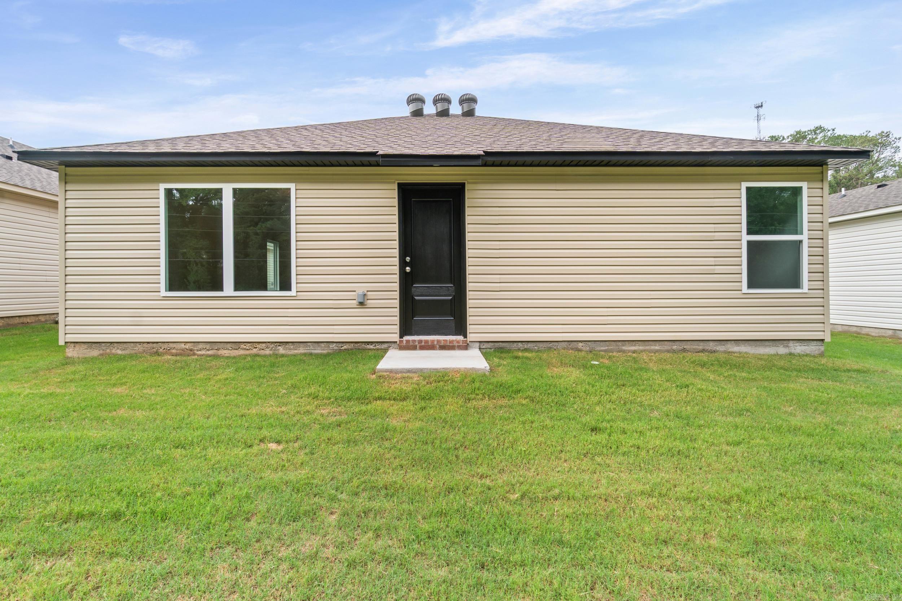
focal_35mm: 16
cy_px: 300
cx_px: 451
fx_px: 413
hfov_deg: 95.0
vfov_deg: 72.0
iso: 250
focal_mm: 11
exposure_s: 1/40
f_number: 9
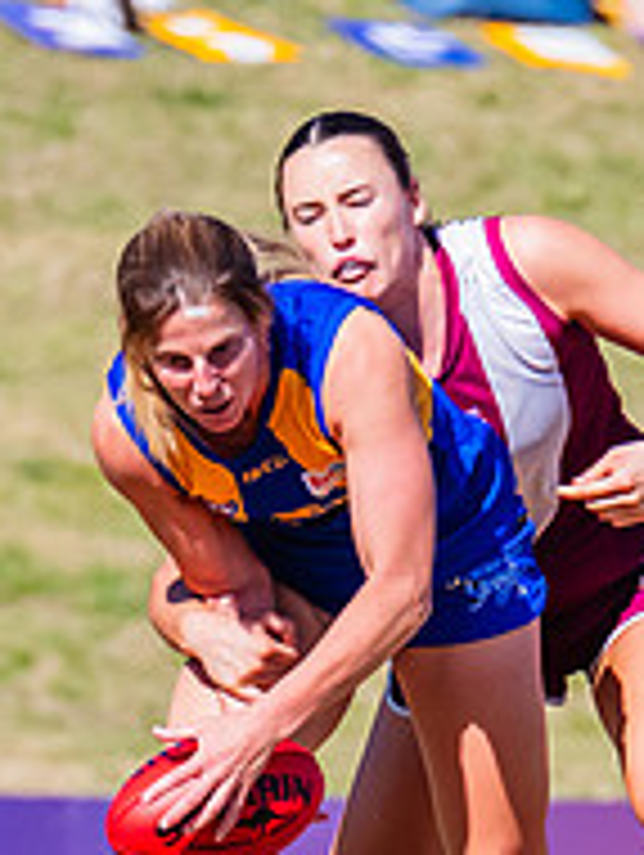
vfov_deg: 0.9
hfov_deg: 0.7
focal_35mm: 2208
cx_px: 88
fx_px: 54648
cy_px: 531
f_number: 10
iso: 800
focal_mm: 420
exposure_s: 1/1600
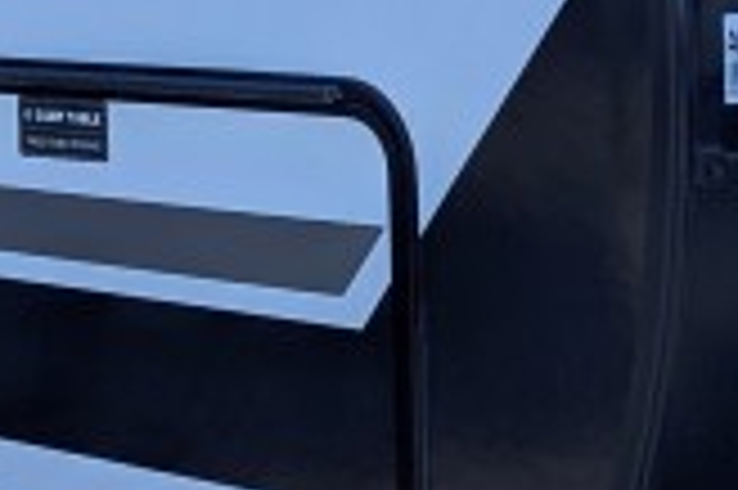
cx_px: 18
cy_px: -214
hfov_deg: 13.0
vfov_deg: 8.6
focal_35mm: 156
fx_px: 3195
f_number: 1.85
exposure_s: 1/1770
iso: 46
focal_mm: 6.81
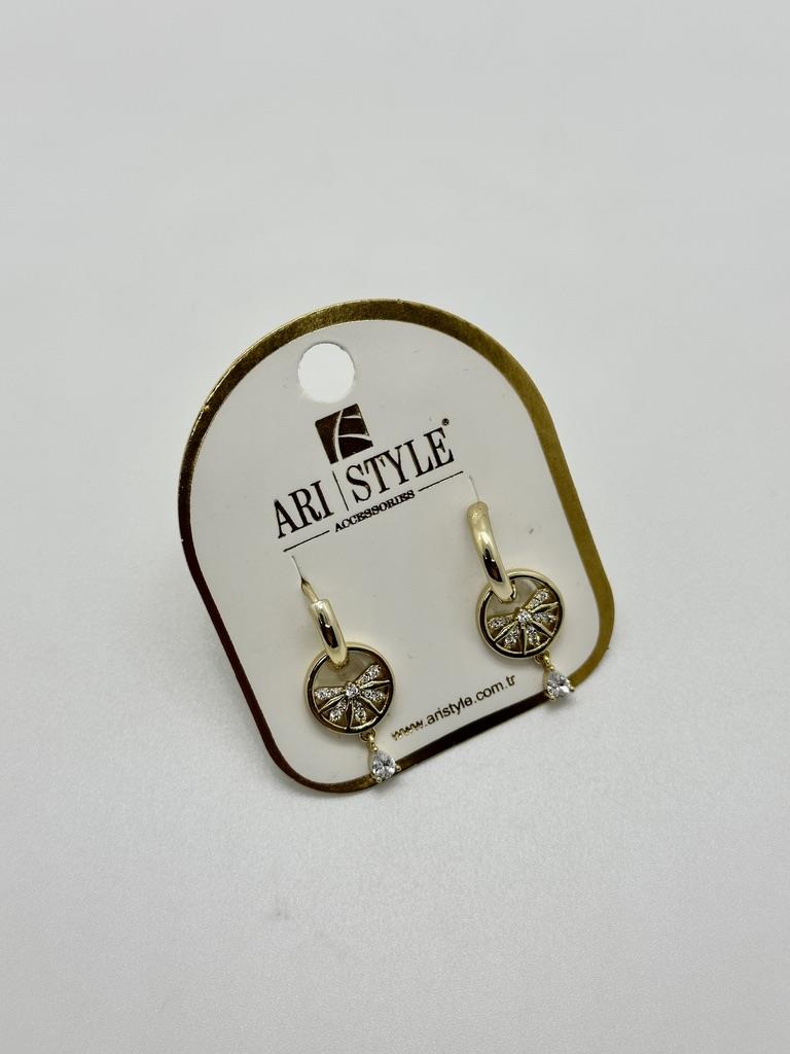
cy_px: 527
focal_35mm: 48
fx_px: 1461
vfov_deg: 39.7
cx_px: 395
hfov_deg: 30.3
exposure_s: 1/240
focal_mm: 6.86
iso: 50
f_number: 1.78
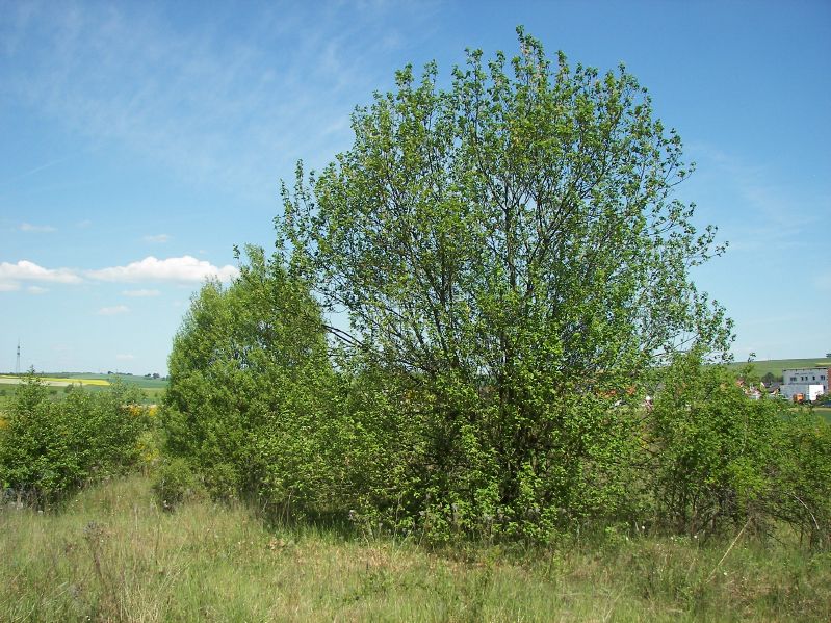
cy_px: 312
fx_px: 864
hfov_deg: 51.4
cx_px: 416
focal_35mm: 36
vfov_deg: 39.6
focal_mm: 6
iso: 50
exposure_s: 1/800
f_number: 2.8
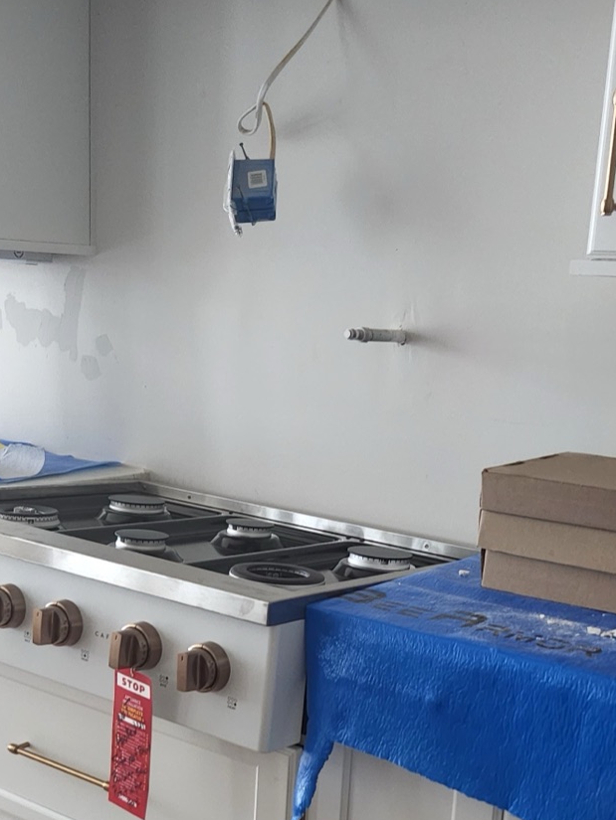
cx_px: 255
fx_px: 1233
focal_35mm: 52
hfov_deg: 28.0
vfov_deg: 35.7
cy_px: 648
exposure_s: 1/120
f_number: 1.8
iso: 250
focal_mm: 5.4
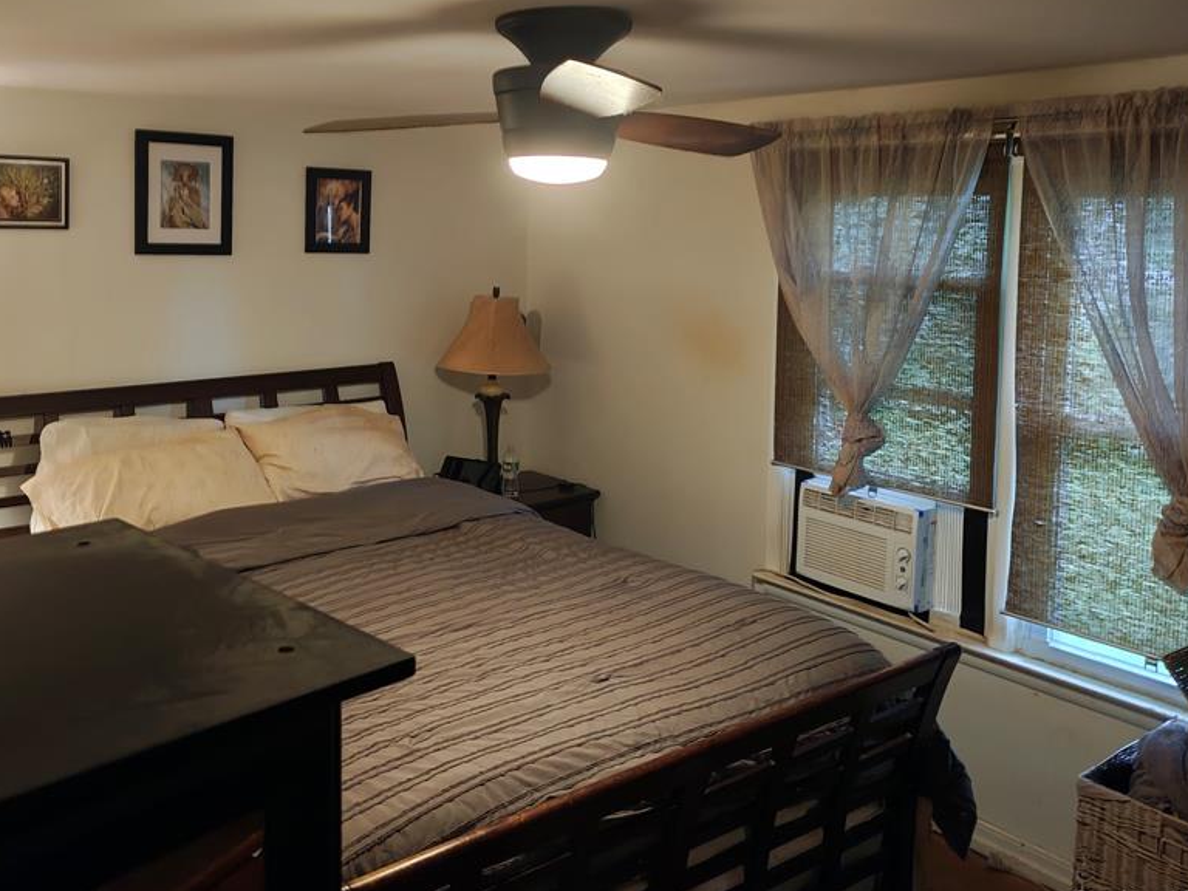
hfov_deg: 56.1
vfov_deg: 43.8
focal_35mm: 32
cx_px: 438
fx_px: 1098
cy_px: 326
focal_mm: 5.41
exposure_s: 1/30
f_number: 1.8
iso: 3316
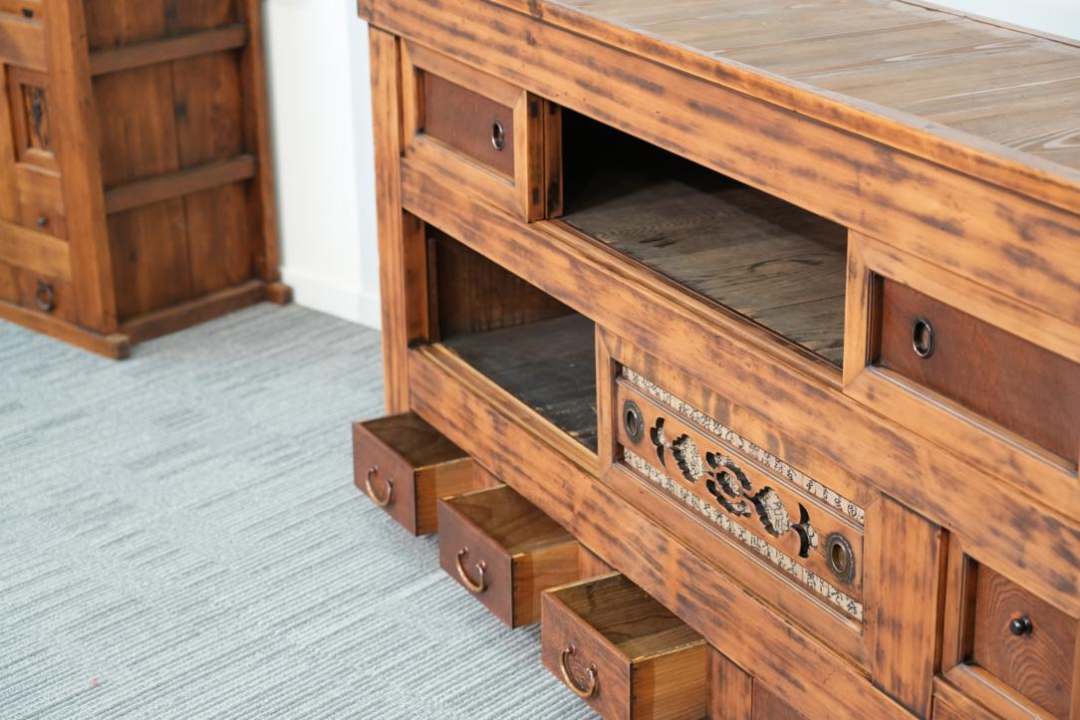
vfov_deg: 20.9
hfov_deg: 31.0
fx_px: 1950
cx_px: 540
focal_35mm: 65
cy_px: 360
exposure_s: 1/80
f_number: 4
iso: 2000
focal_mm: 65
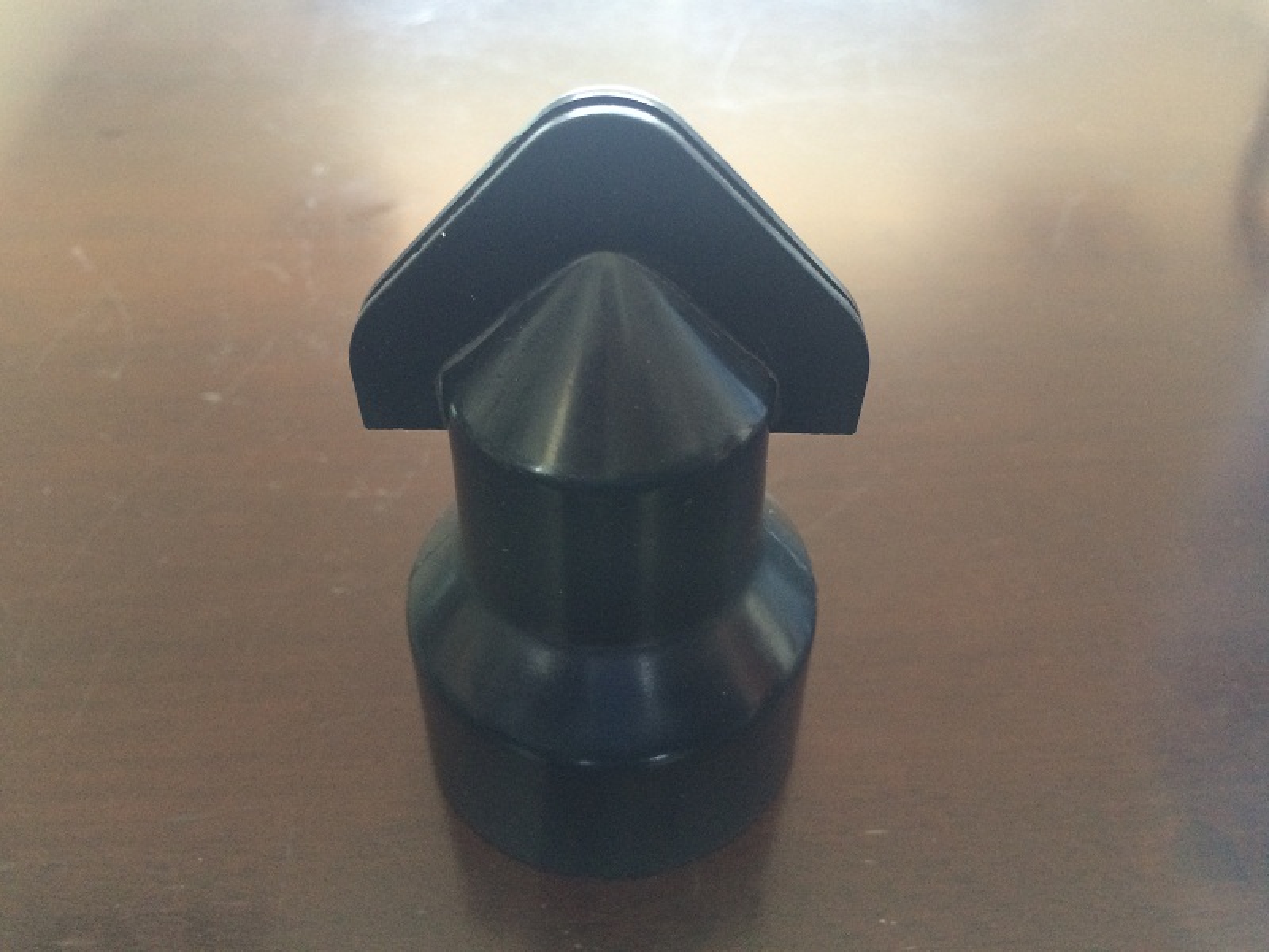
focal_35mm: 29
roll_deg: -0.8
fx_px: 1063
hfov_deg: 61.7
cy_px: 476
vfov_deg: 48.2
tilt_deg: -44.9
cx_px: 634
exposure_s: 1/33
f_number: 2.2
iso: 200
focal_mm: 4.15
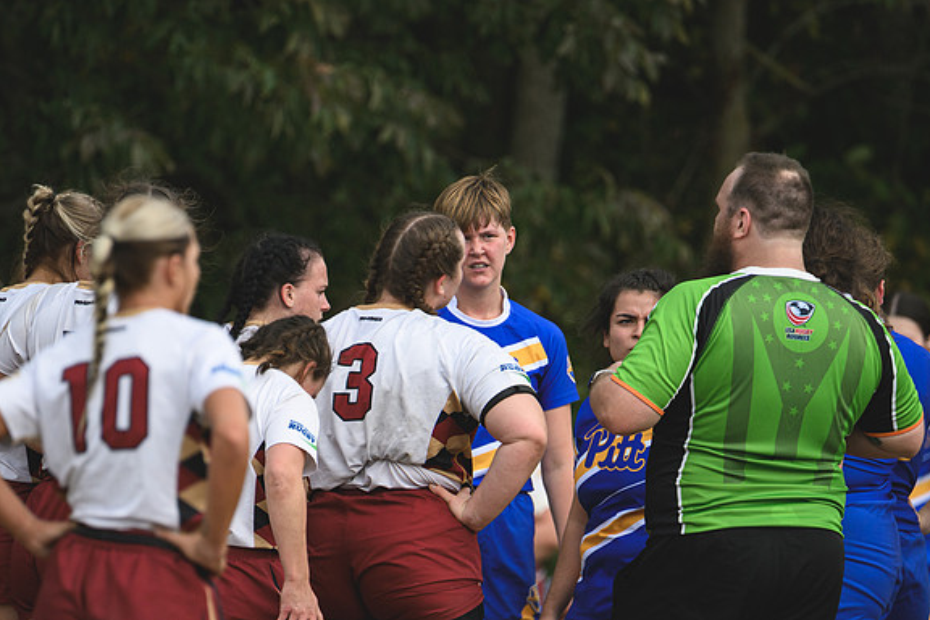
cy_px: 310
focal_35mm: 906
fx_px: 23403
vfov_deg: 1.5
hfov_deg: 2.3
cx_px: 467
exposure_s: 1/1000
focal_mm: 600
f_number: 6.3
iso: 400
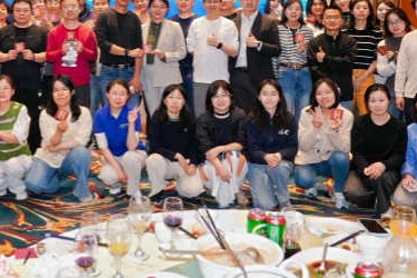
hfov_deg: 40.3
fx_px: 556
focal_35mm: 48
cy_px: 27
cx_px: 118
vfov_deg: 27.1
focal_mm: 25
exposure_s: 1/161
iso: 1250
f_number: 4
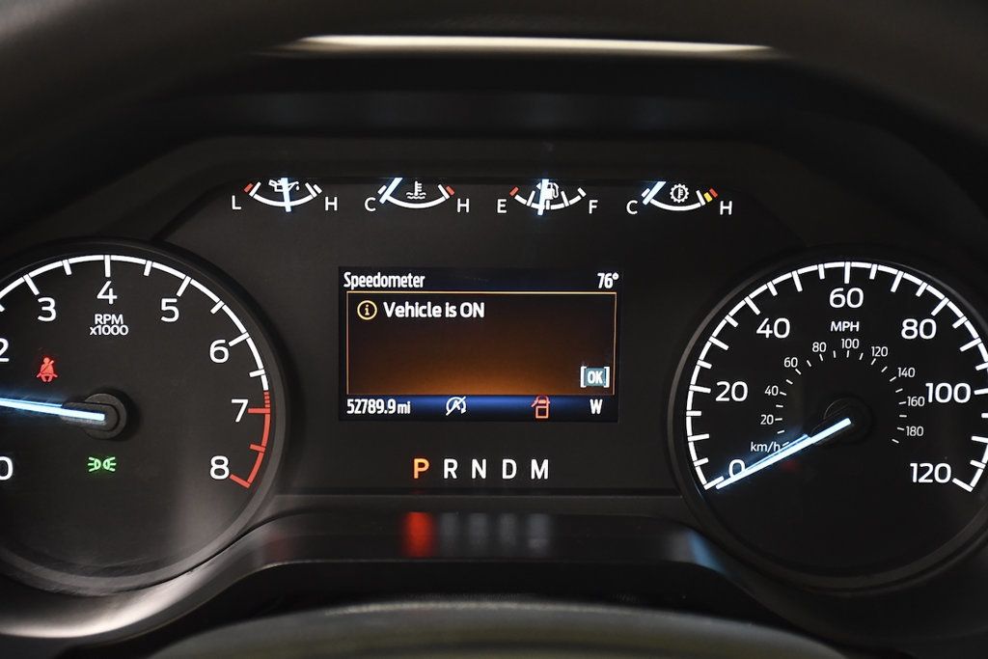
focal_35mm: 67
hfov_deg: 30.1
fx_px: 1839
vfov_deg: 20.3
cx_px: 494
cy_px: 330
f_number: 4.5
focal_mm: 45
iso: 2500
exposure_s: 1/80
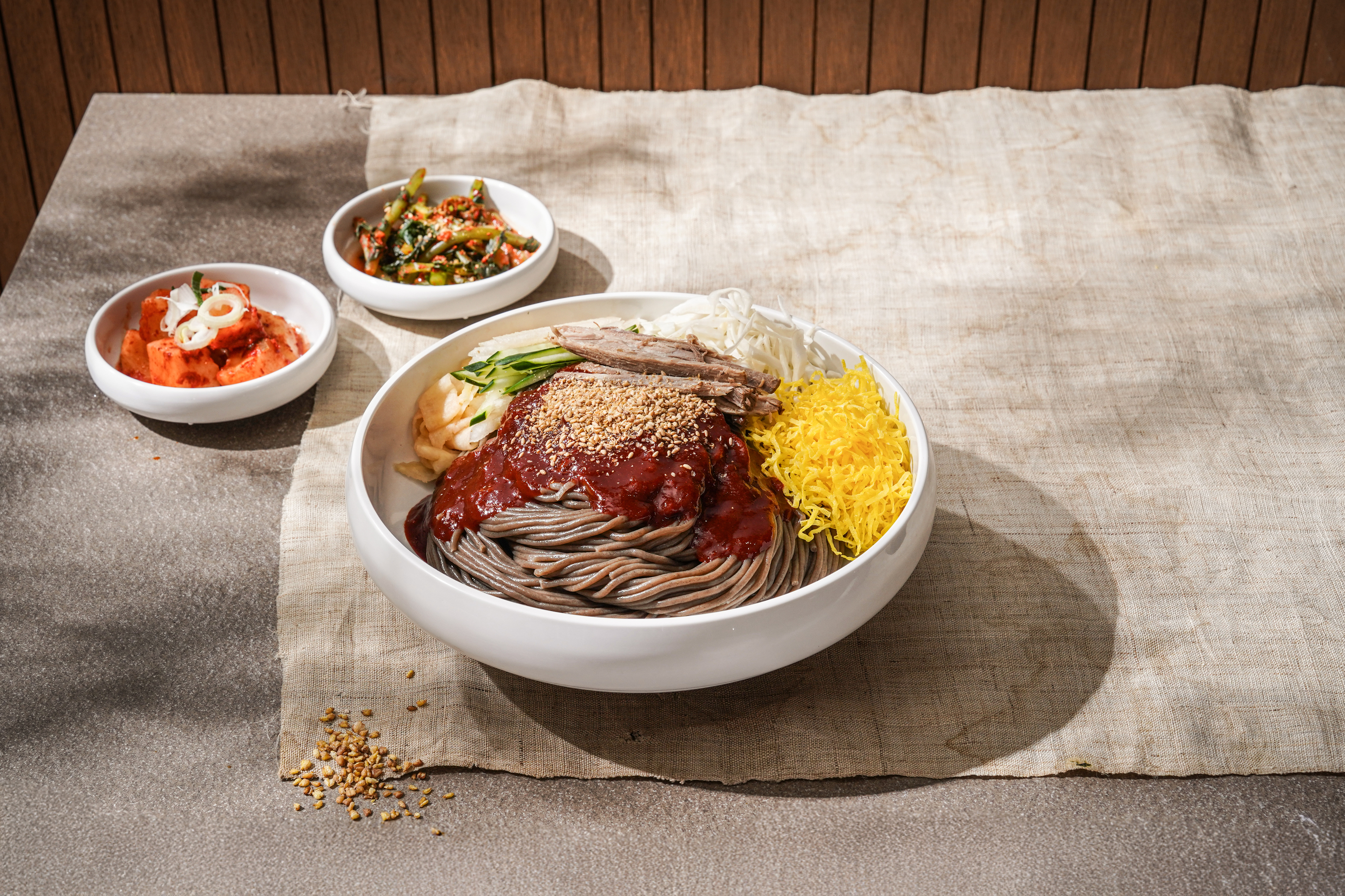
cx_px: 672
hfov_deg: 32.9
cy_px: 448
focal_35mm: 61
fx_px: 2279
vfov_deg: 22.3
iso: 400
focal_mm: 61
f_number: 11
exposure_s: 1/125
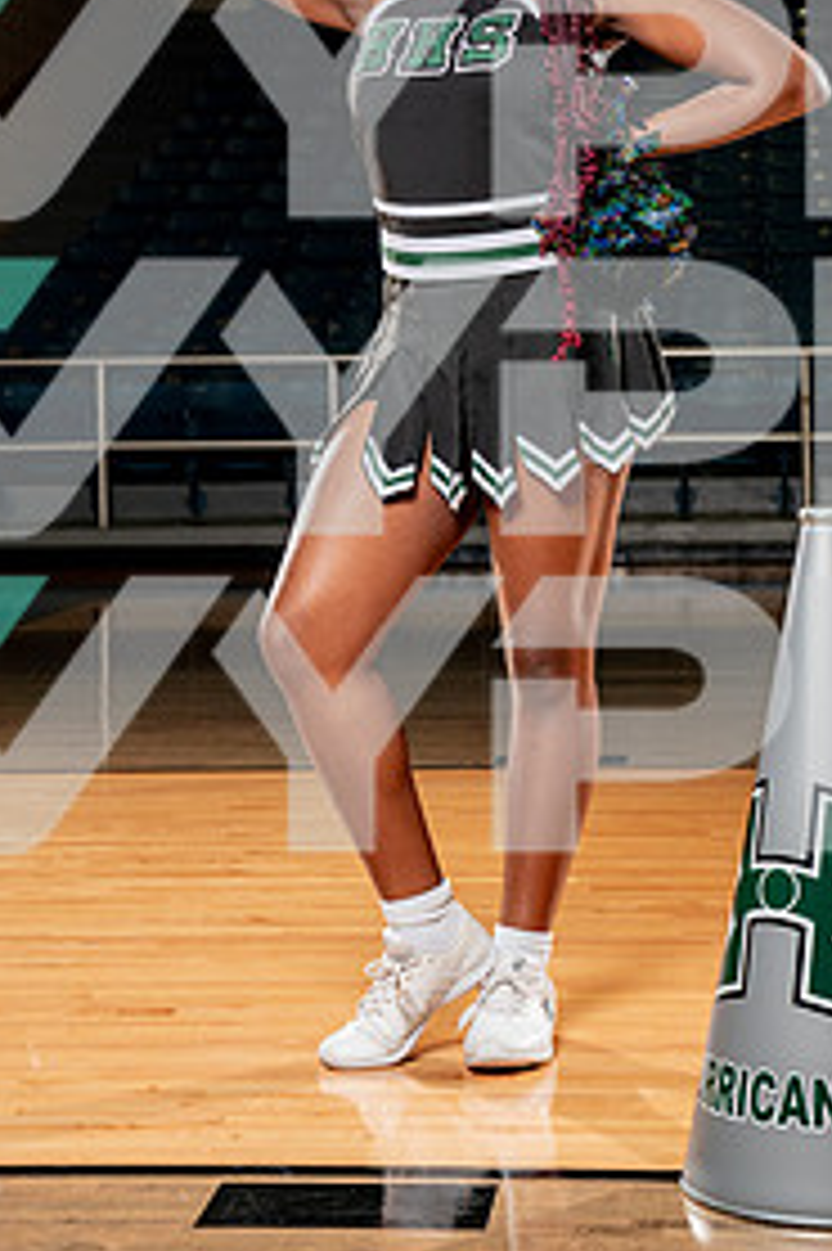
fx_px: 3089
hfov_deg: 15.3
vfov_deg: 22.8
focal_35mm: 89
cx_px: 450
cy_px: 400
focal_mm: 55
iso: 200
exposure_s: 1/250
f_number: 5.6
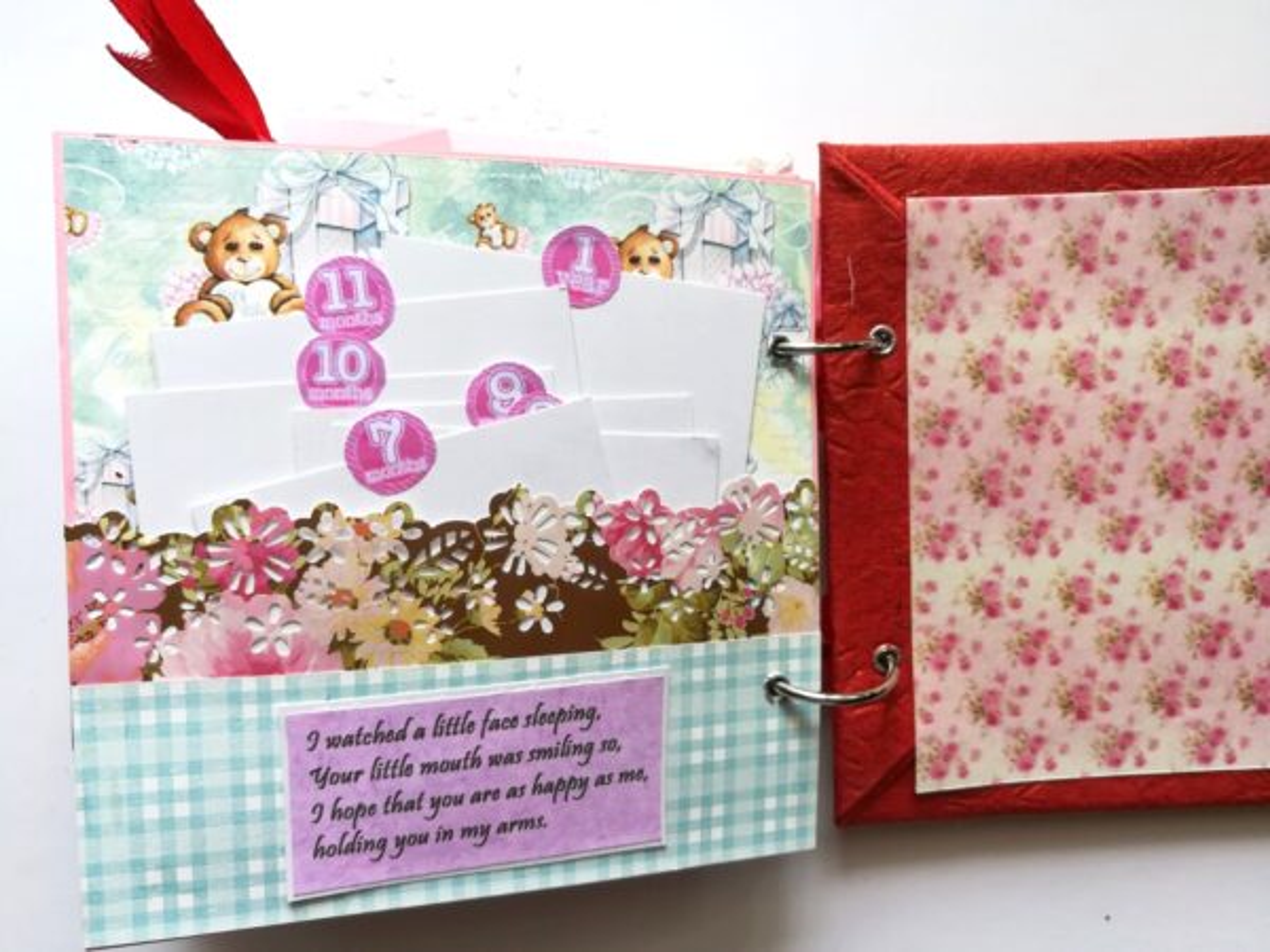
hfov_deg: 67.3
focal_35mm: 26
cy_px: 476
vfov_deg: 53.1
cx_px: 635
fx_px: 954
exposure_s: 1/100
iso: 64
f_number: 2.2
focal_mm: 3.83
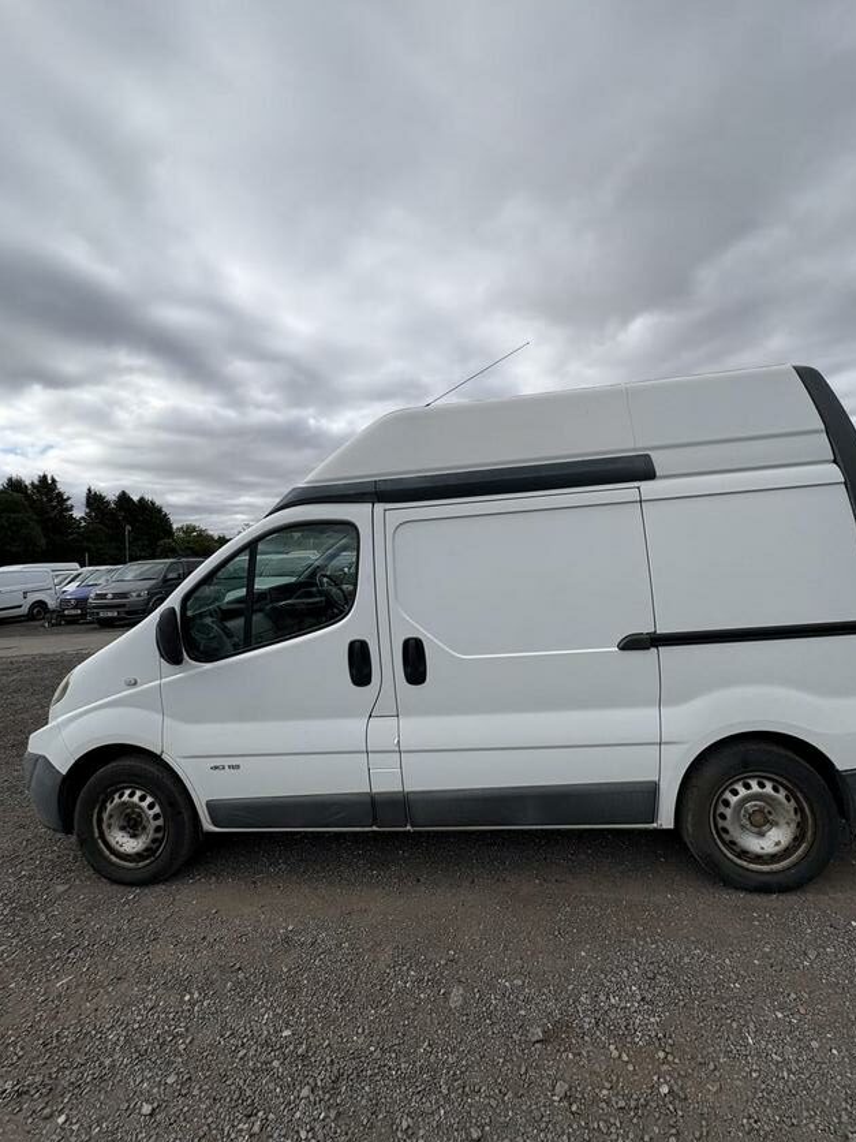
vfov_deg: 98.0
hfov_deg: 81.6
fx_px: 495
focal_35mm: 15
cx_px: 457
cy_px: 534
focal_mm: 2.22
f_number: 2.2
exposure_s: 1/2494
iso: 50
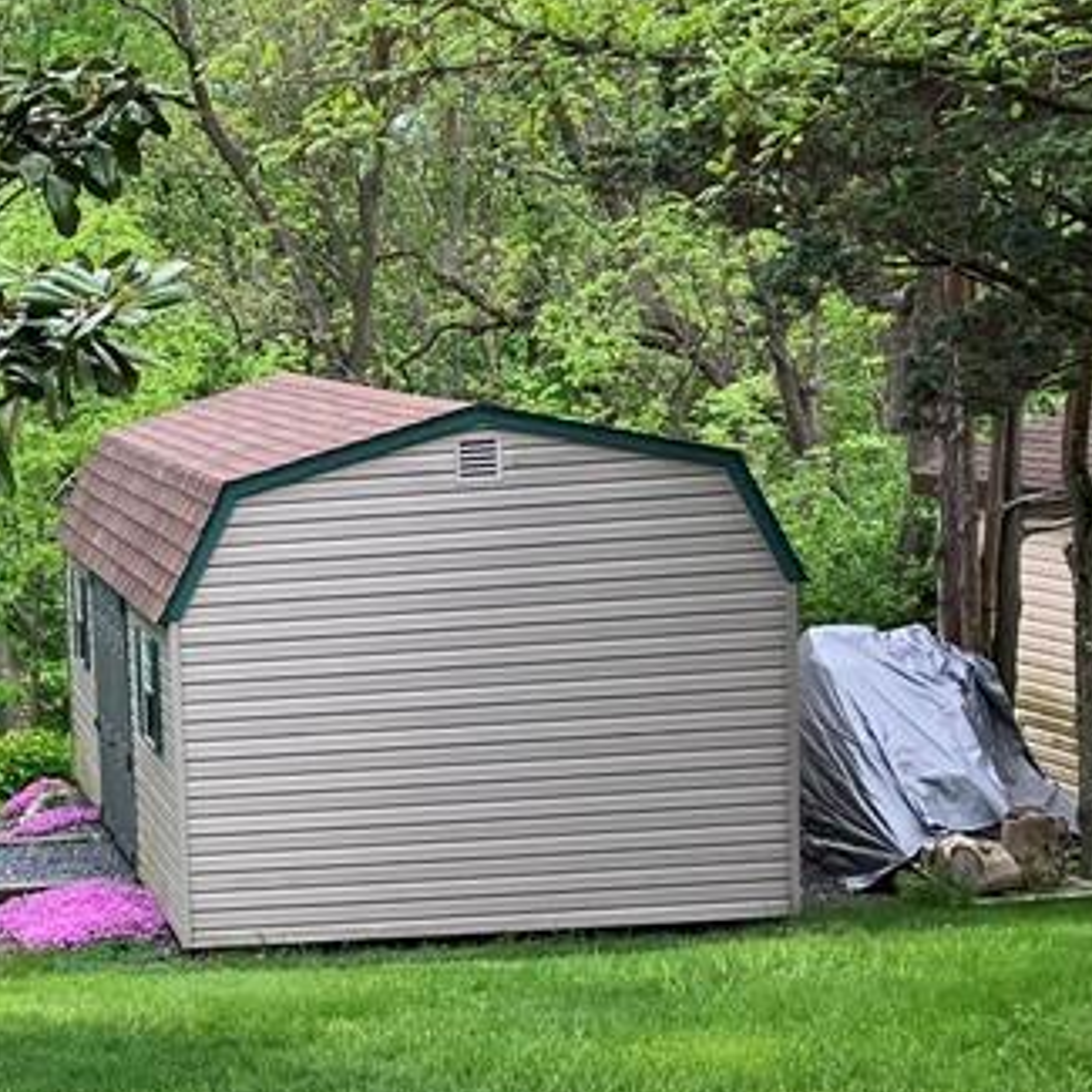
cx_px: -383
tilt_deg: -9.0
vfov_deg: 22.1
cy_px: 712
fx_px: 2784
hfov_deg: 20.1
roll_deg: +2.5
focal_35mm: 78
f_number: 1.8
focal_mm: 3.99
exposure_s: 1/362
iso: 32
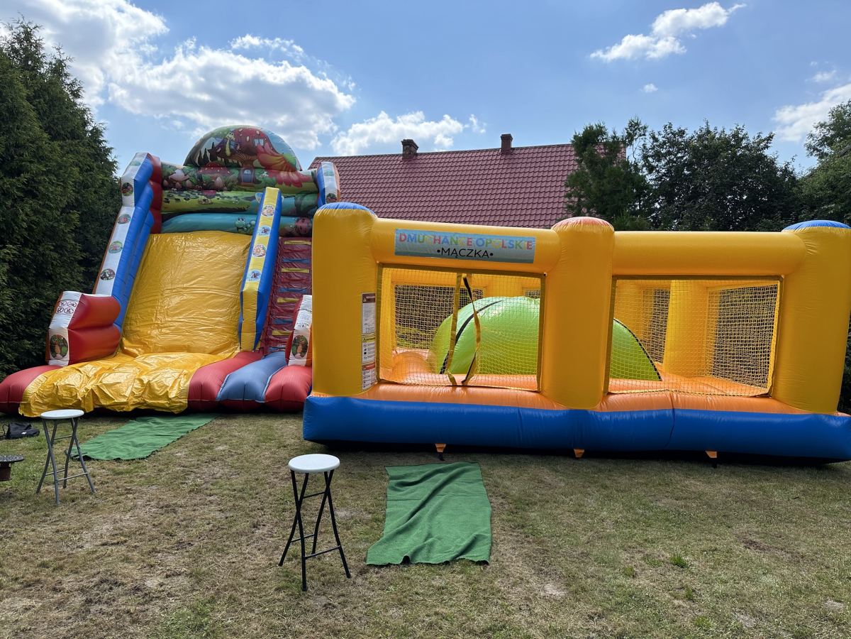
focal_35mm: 24
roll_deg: -1.6
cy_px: 320
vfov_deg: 56.8
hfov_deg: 71.6
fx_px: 590
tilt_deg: +0.0
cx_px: 426
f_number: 1.78
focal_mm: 6.86
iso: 80
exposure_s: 1/2469
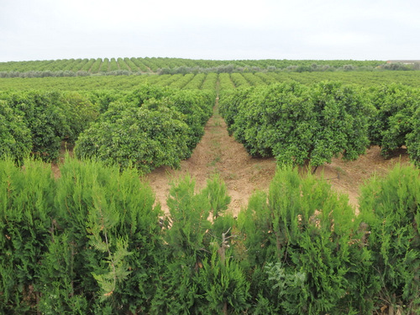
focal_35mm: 43
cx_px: 210
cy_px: 158
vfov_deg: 33.6
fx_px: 522
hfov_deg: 43.9
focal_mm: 7.7
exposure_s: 1/125
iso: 125
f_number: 4.8
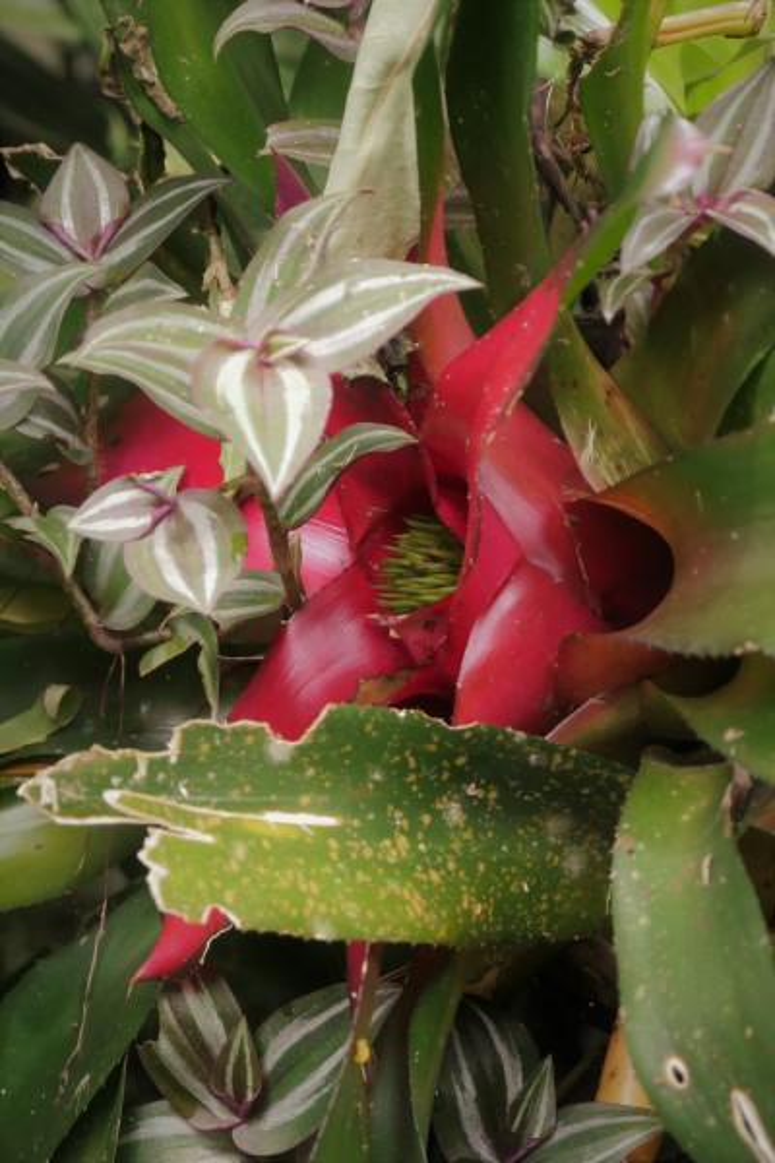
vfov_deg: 16.3
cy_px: 582
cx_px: 388
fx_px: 4068
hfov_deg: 10.9
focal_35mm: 126
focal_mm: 46.2
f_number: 5.6
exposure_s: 1/80
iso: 640
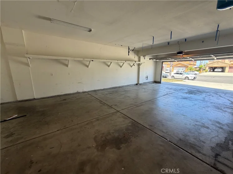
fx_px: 94
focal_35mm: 14
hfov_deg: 102.1
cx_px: 116
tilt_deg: -11.0
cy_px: 87
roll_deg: +0.2
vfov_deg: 85.7
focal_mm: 2.22
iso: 64
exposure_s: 1/121
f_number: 2.2
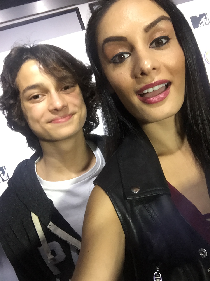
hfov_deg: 45.4
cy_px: 140
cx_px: 105
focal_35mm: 31
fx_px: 251
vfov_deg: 58.4
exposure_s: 1/30
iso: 125
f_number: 2.2
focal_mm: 2.65
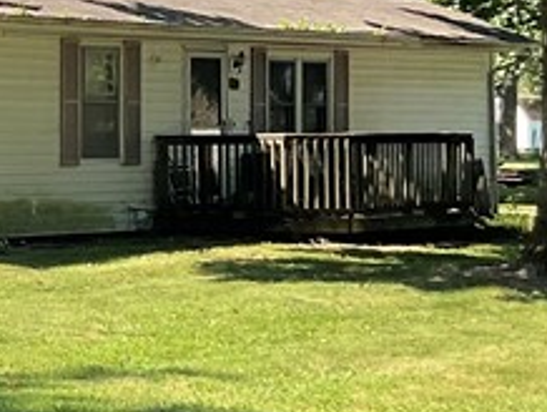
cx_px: -329
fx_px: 2151
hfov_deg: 13.5
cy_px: 163
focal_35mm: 136
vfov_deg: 10.9
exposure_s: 1/556
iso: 16
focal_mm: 3
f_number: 1.8
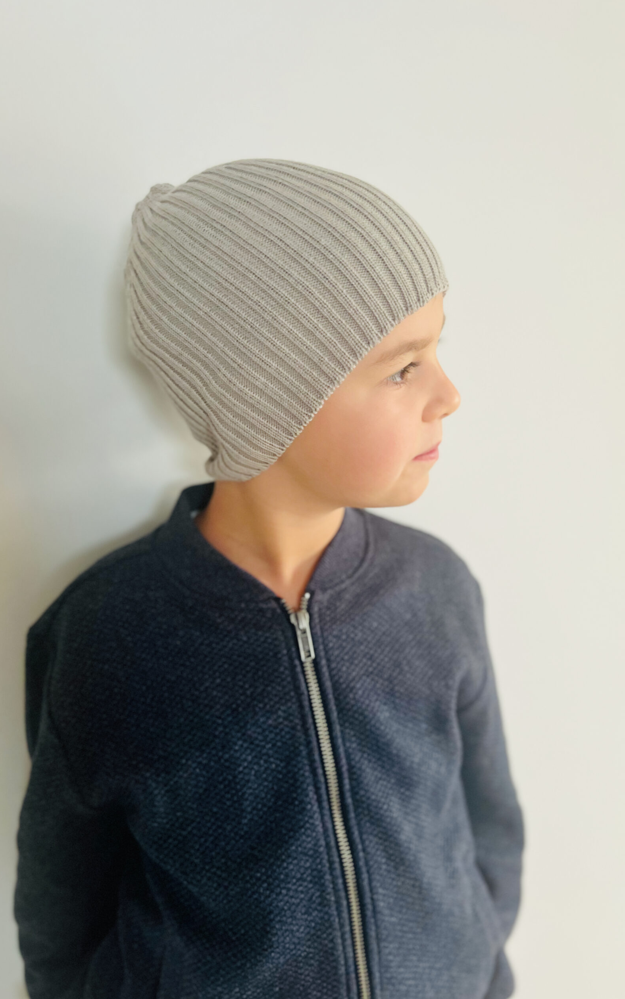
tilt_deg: -15.3
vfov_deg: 66.5
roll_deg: -1.9
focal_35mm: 28
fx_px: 763
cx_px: 326
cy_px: 497
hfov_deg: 44.5
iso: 125
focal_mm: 5.7
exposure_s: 1/60
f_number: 1.5
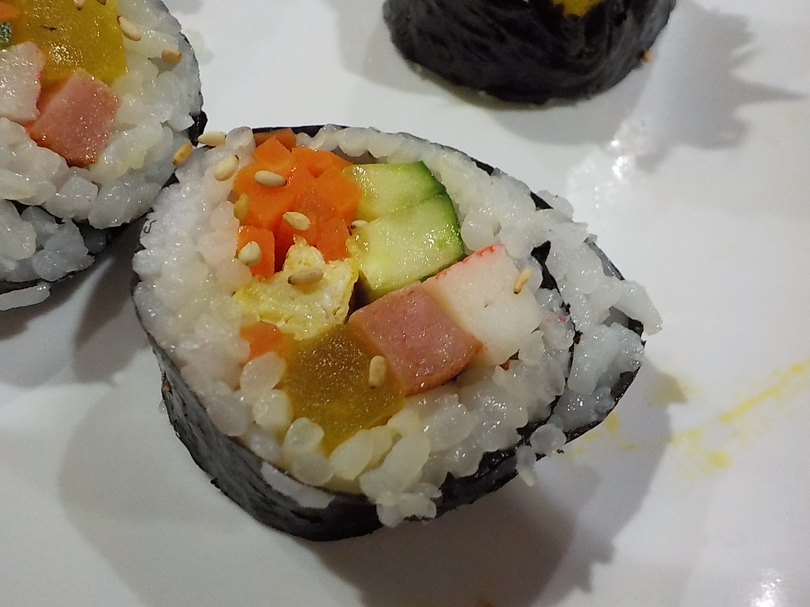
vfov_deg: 46.8
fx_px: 702
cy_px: 304
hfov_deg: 60.0
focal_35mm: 30
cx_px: 405
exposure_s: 1/25
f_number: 3.3
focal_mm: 4.1
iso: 800
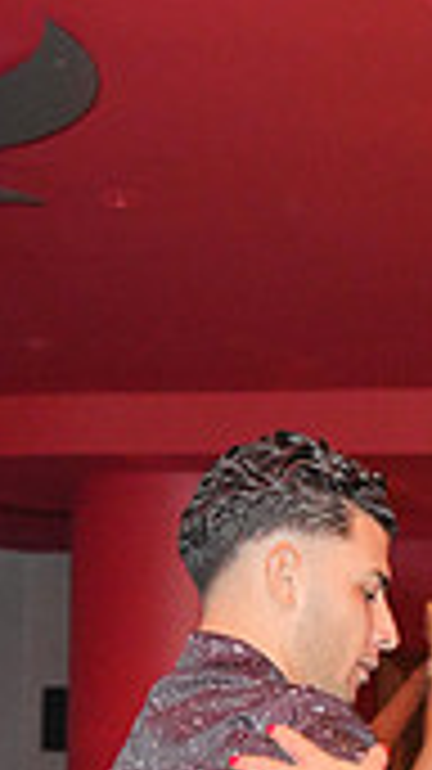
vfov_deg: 16.8
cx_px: 529
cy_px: 1117
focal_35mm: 117
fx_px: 2386
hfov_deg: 10.2
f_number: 4
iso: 4000
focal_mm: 33
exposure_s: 1/200
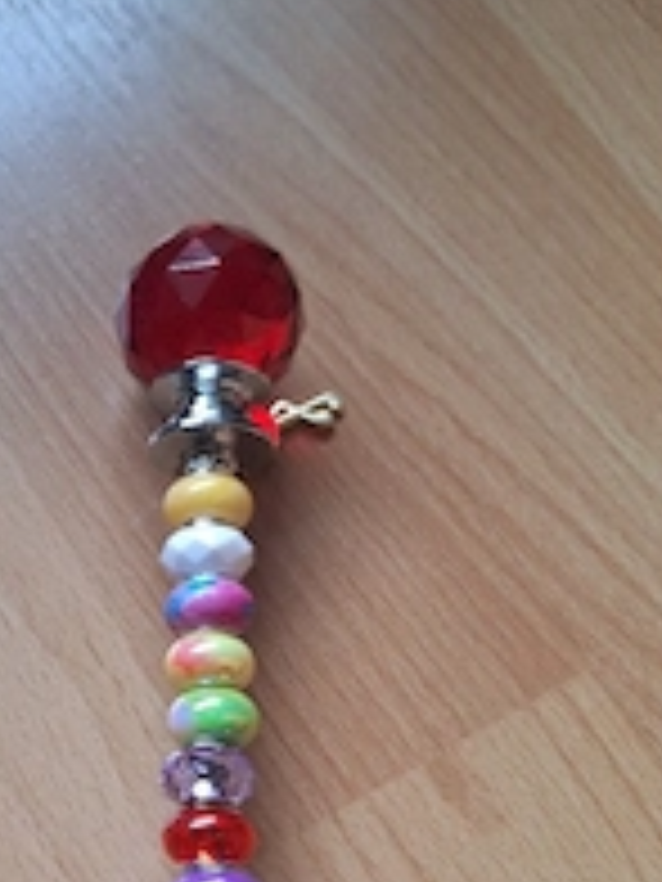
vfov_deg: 39.1
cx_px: 72
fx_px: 1198
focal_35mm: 47
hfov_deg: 29.6
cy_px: 684
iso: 200
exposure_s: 1/40
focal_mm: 5.54
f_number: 1.8
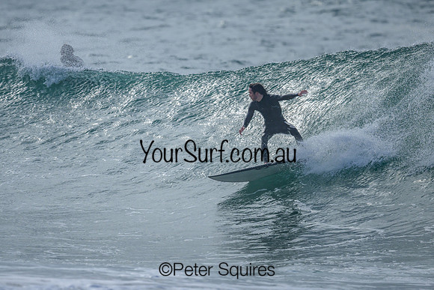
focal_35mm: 1098
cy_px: 126
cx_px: 214
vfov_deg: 1.3
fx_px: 13239
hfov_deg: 1.9
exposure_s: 1/2000
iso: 180
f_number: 6.3
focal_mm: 800
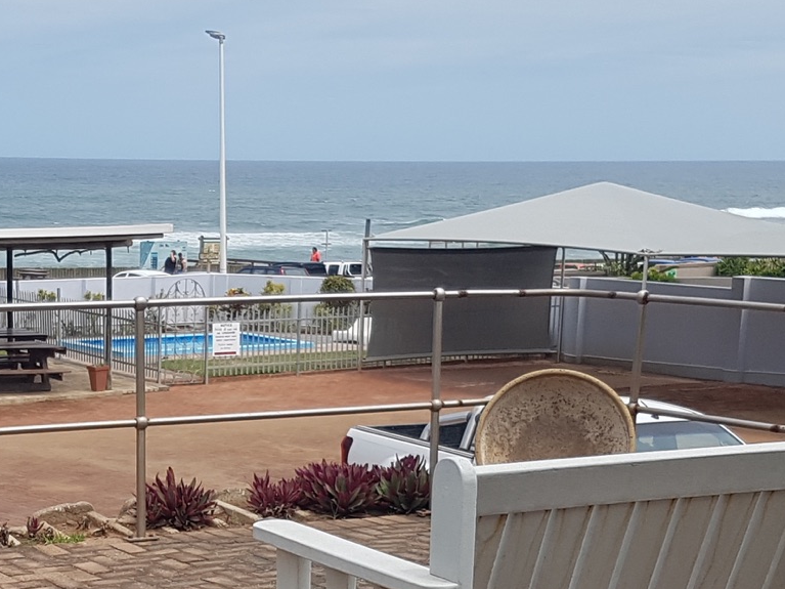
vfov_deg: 23.6
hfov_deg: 31.2
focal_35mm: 61
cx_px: 203
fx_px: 1383
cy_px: 489
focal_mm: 4.2
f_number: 1.7
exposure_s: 1/3256
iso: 50
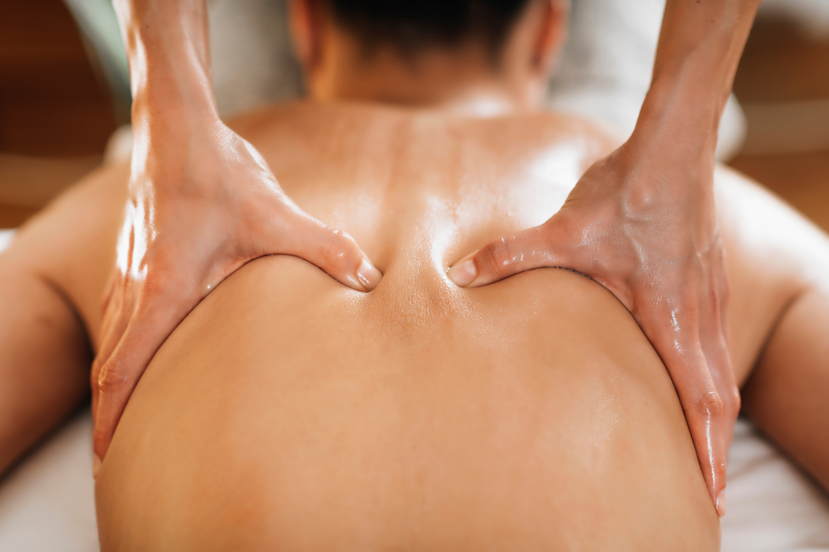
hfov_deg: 23.9
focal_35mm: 85
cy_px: 276
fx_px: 1957
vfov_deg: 16.1
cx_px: 414
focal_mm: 85
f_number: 2.2
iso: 160
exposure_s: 1/160
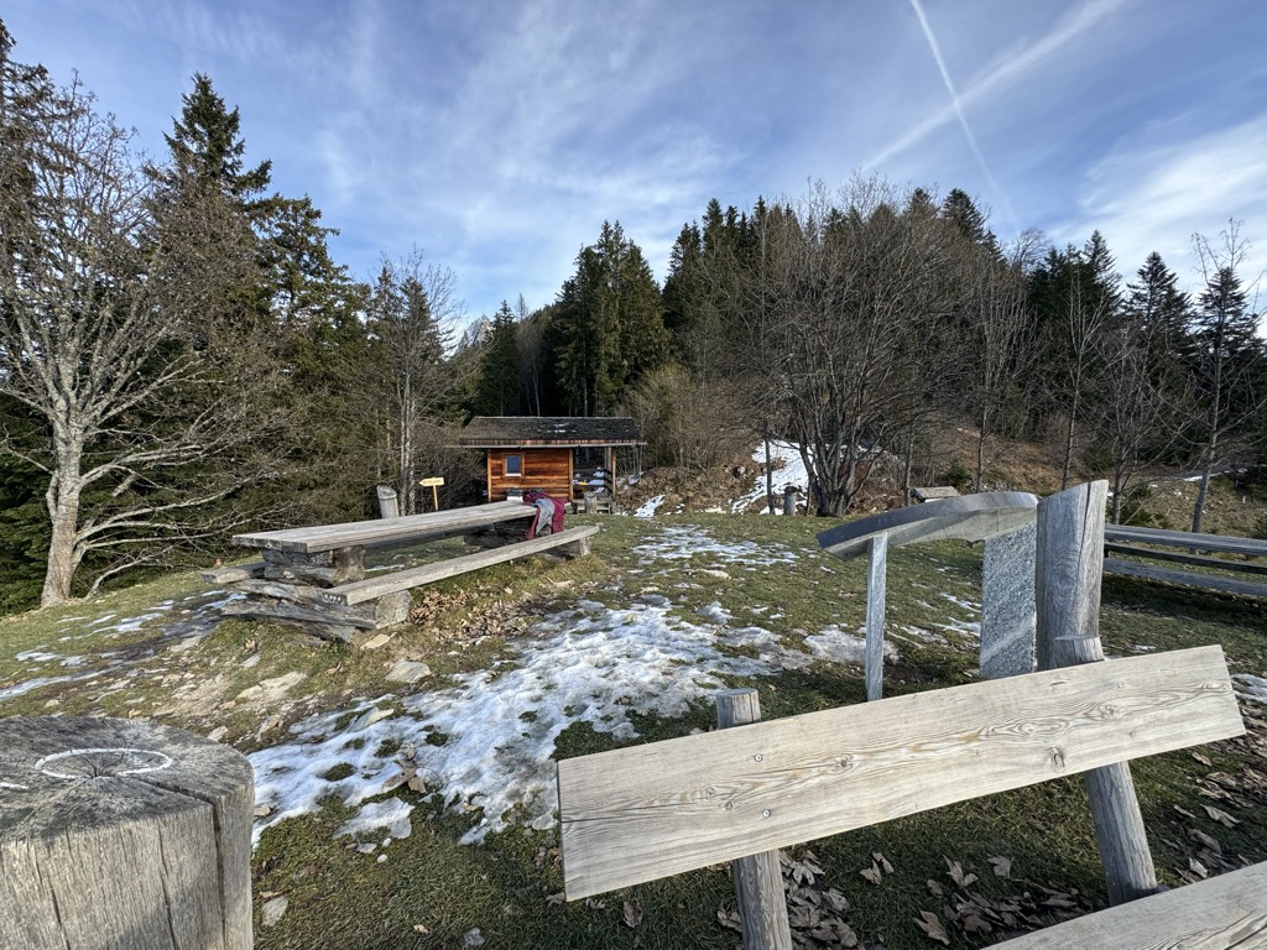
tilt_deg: -2.8
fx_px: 512
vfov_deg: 85.7
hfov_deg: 102.1
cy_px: 475
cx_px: 634
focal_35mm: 14
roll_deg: +0.1
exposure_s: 1/375
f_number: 2.2
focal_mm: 2.22
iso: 40
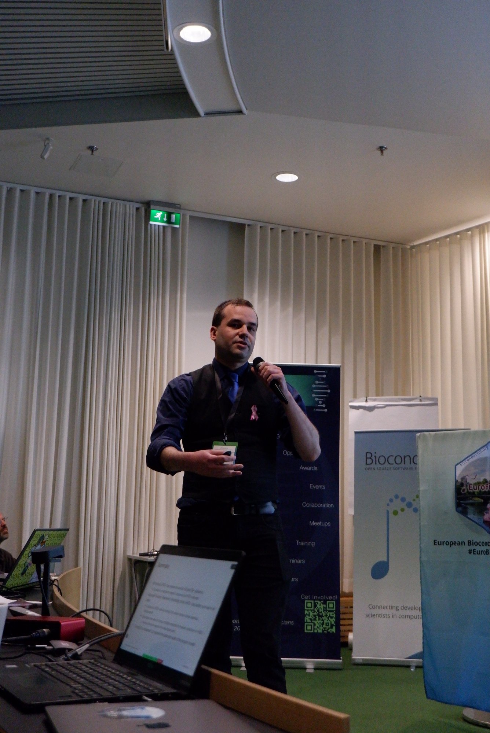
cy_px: 366
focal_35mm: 42
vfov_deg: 46.4
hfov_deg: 31.9
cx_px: 245
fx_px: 856
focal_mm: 28.8
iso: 6400
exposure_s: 1/400
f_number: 4.5
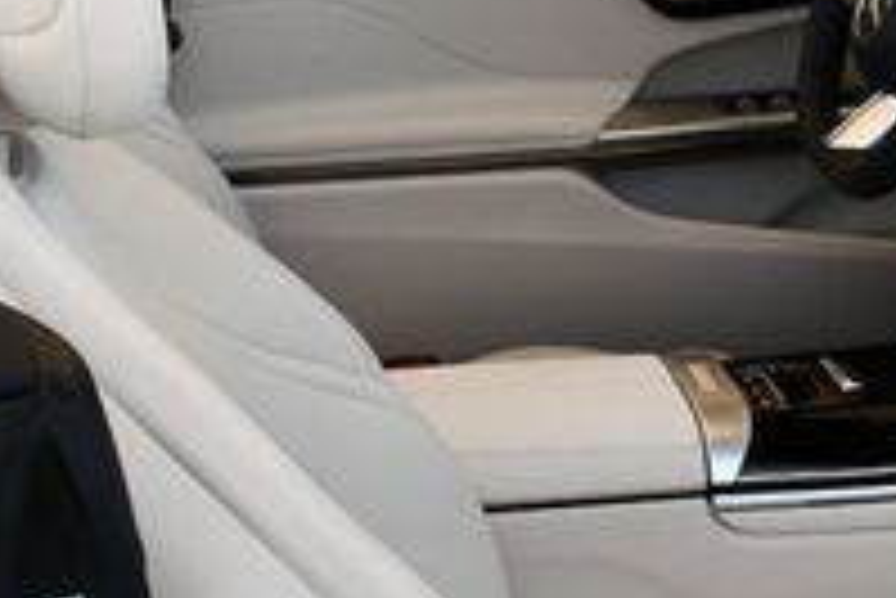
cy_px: 459
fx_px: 2889
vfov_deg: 11.8
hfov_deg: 17.5
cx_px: 743
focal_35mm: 116
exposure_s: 1/250
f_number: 5.6
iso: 400
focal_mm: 18
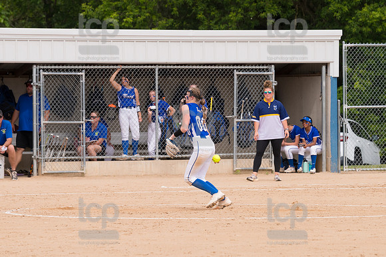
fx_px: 3215
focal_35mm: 300
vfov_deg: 4.6
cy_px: 128
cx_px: 193
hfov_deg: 6.9
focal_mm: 200
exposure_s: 1/1600
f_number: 5.6
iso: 320
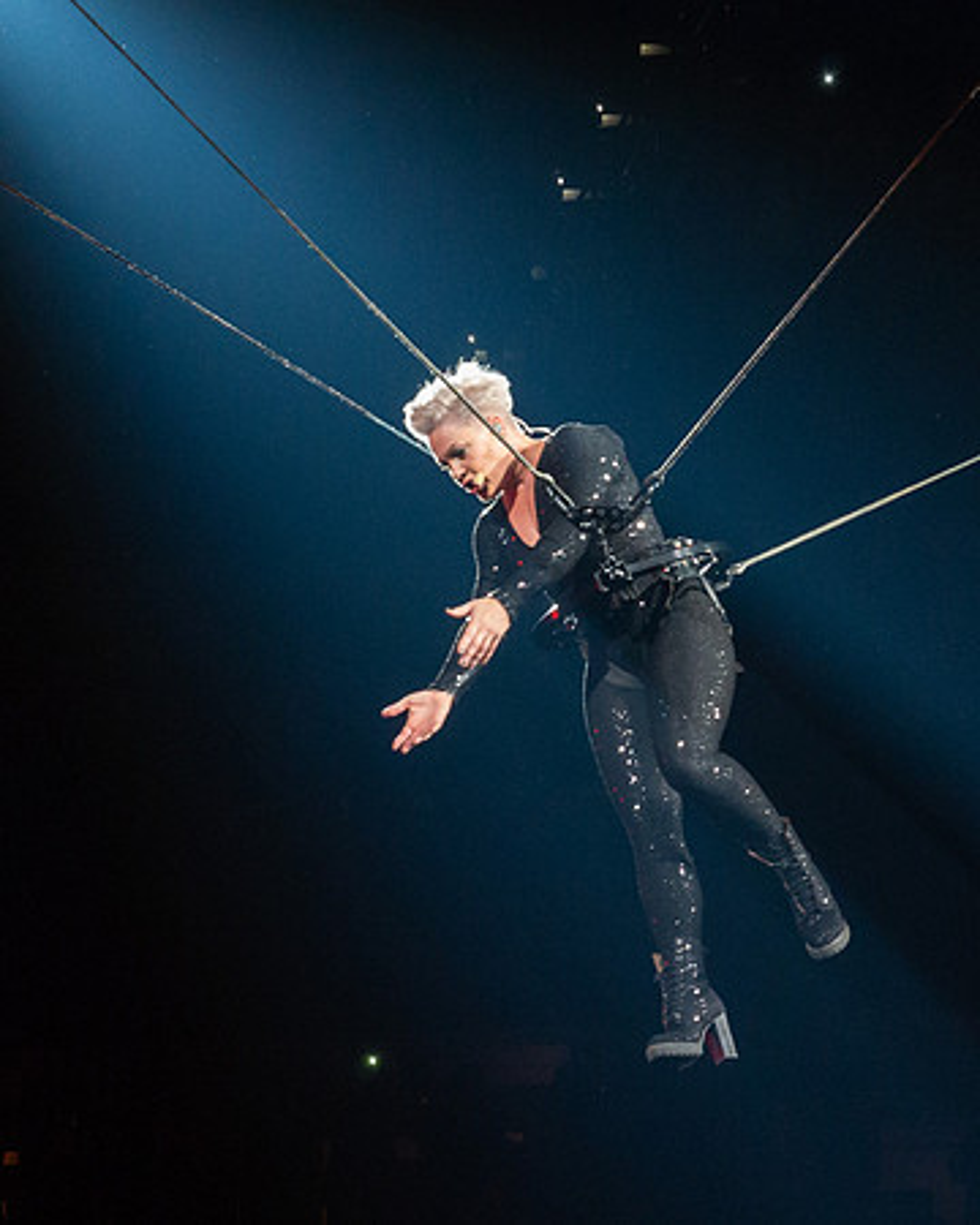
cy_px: 677
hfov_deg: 7.2
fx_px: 7755
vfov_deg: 9.0
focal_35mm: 214
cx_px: 687
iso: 800
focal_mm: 51.2
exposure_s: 1/200
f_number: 5.6
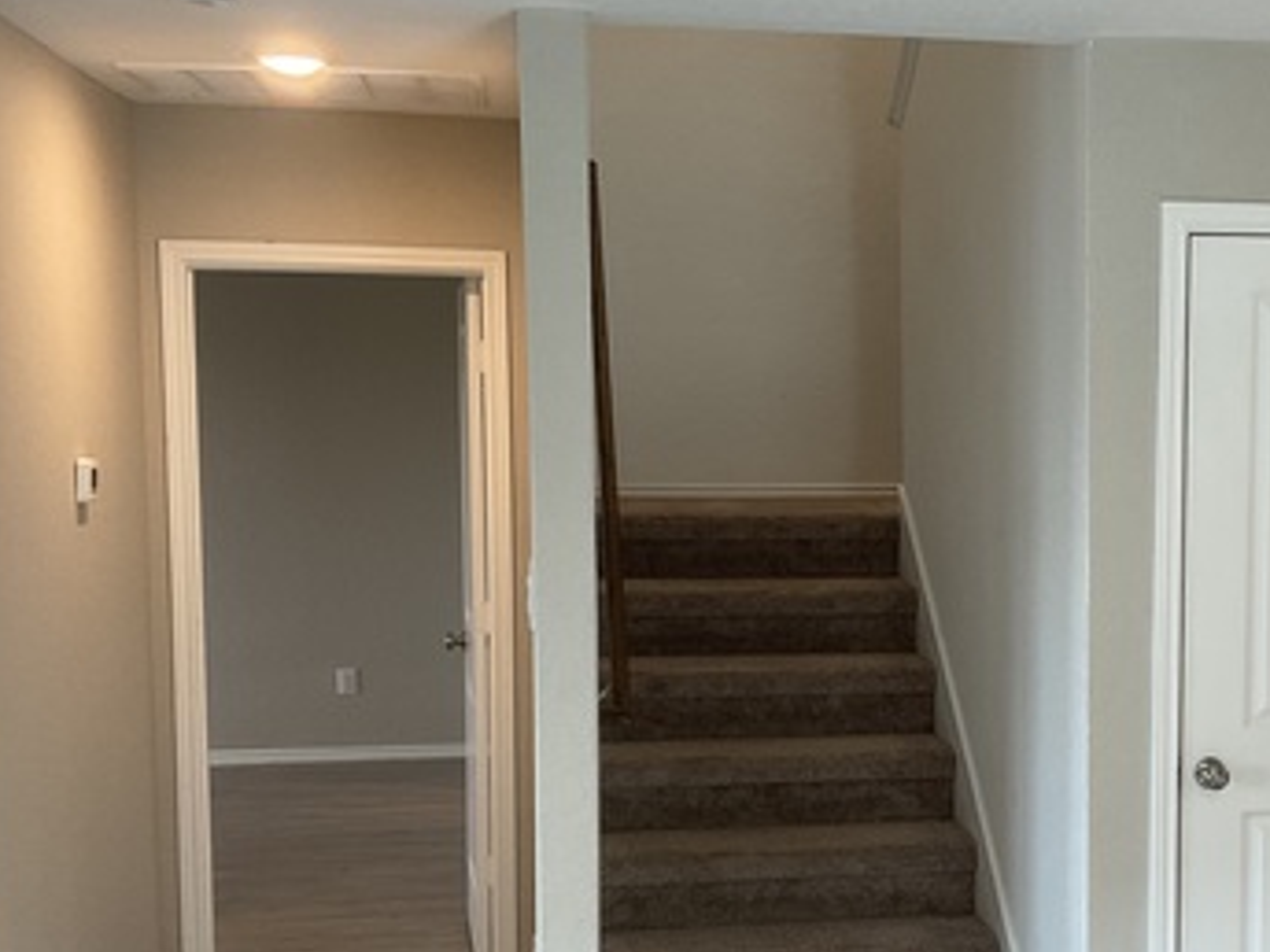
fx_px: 1981
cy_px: 601
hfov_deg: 34.7
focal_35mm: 54
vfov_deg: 26.9
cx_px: 964
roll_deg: +0.0
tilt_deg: -5.3
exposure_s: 1/60
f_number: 1.8
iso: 64
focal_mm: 3
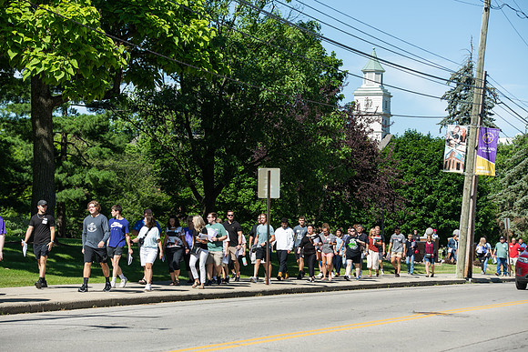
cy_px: 176
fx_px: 1496
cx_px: 264
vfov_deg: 13.4
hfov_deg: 20.0
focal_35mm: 102
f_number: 4.5
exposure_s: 1/640
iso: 100
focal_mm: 102
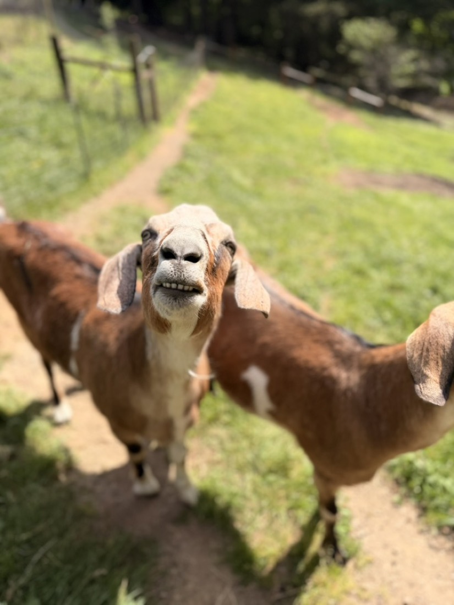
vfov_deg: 71.6
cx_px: 227
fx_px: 420
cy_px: 302
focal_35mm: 24
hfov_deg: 56.8
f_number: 1.78
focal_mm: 6.76
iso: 80
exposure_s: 1/2232
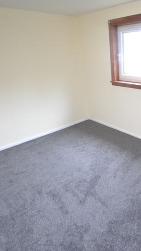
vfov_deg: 76.3
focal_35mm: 24
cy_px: 125
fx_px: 159
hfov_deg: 43.5
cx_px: 128
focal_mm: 10
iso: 1600
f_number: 4
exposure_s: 1/15
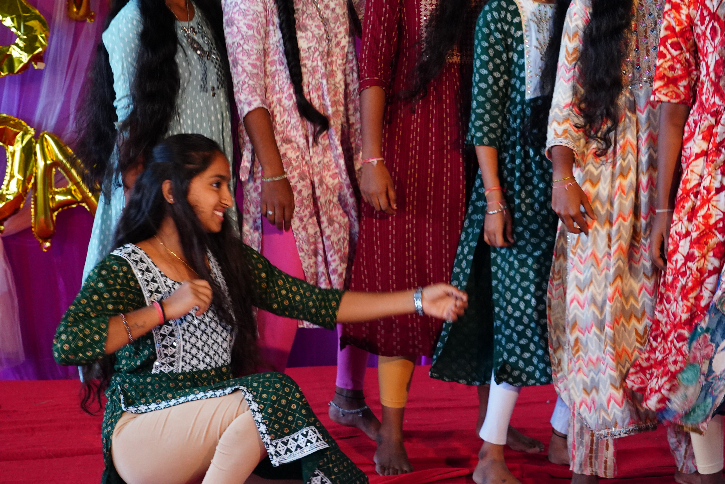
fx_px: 1974
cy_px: 149
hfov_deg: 20.7
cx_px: 491
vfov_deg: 13.9
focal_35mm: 98
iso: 1600
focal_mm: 56
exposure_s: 1/160
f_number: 5.6
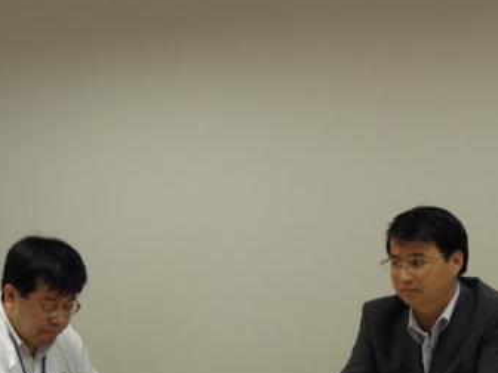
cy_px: 342
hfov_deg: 15.1
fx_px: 1885
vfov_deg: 11.2
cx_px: 234
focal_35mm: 131
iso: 400
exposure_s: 1/40
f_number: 4
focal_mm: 9.9
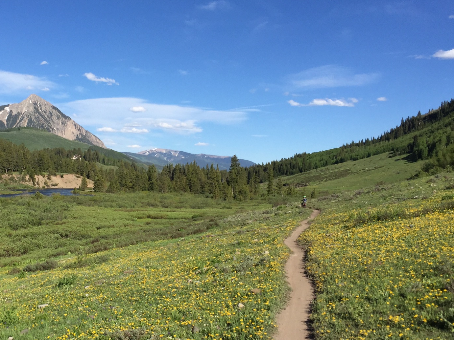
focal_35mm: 43
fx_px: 564
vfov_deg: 33.6
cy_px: 186
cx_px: 133
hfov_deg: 42.9
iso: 32
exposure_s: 1/2326
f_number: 2.2
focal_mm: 4.15
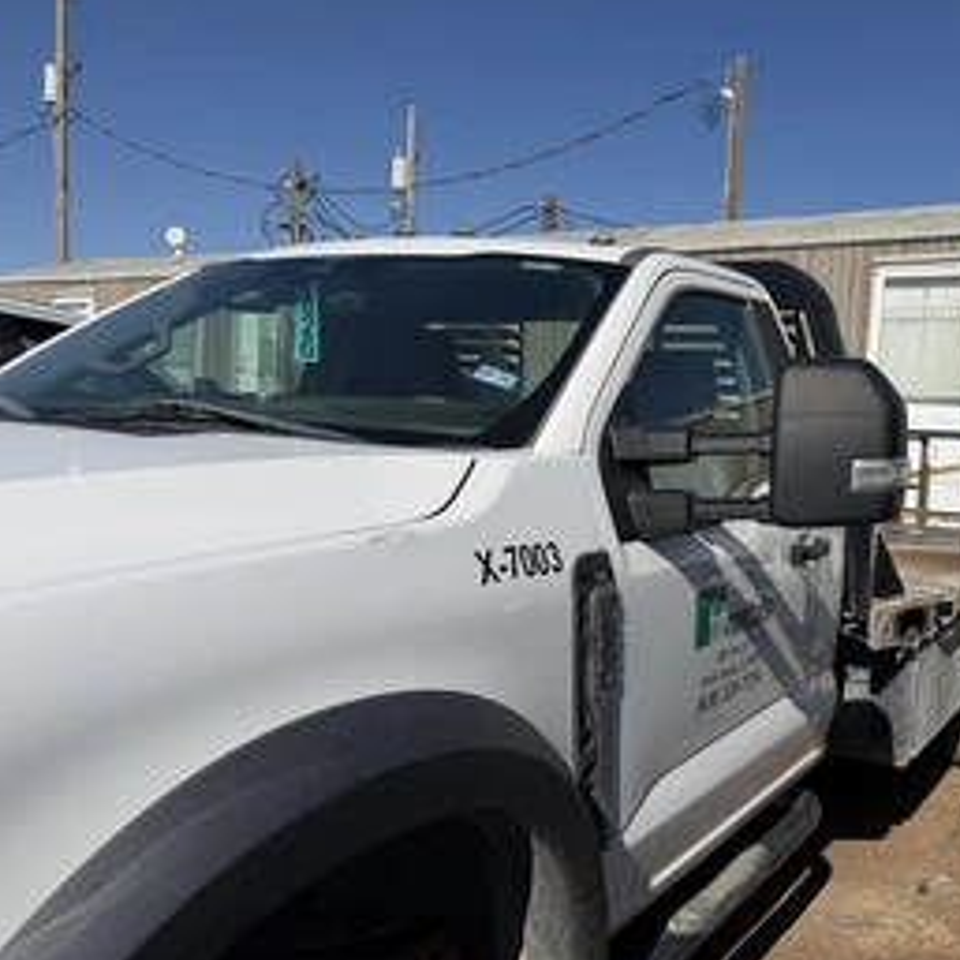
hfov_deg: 48.4
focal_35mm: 33
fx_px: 1035
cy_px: 519
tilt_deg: -2.0
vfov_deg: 49.7
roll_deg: -0.5
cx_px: 684
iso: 80
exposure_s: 1/10309
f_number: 1.78
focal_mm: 6.76
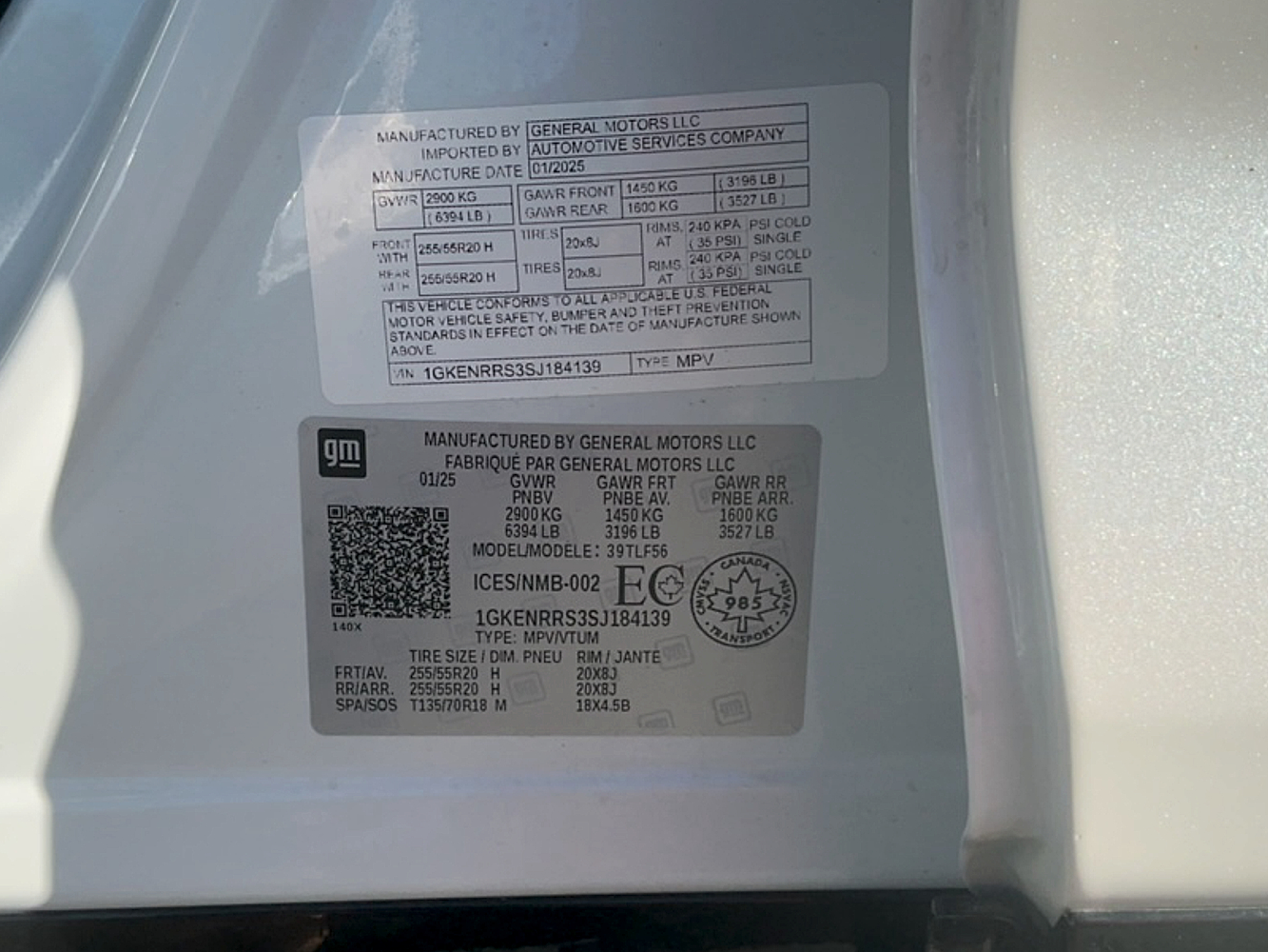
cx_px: 550
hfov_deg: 51.2
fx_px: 1319
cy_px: 485
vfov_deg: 39.7
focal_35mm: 36
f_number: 1.8
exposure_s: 1/1786
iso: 25
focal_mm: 3
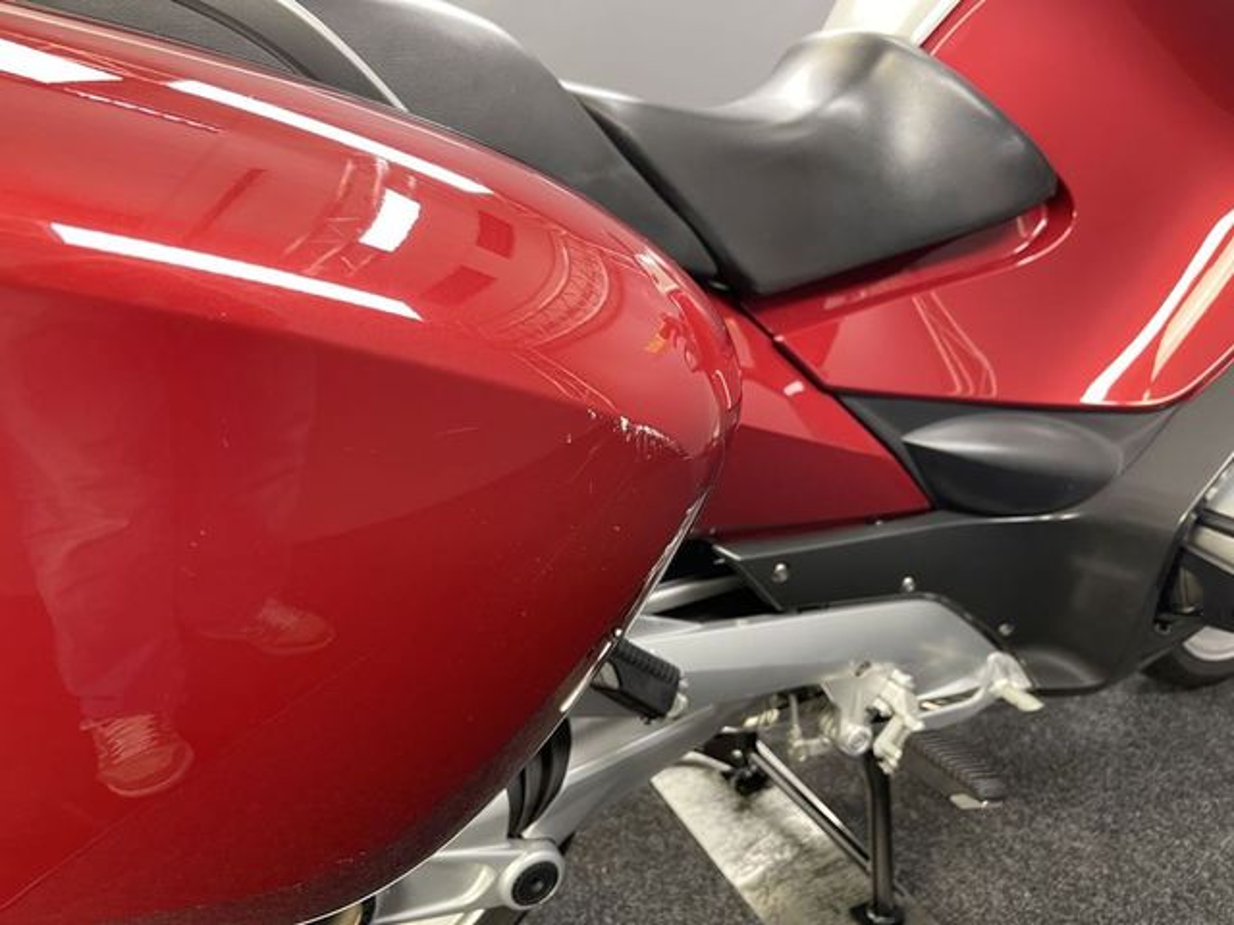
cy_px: 462
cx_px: 617
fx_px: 891
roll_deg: -1.0
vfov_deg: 54.9
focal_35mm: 25
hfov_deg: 69.4
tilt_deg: -21.6
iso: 250
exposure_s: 1/50
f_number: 1.6
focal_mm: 5.1
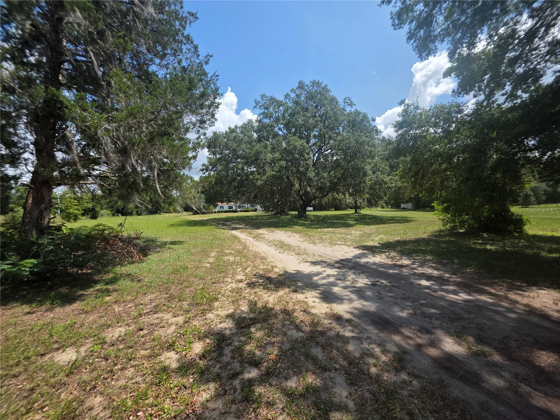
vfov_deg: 89.9
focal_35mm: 13
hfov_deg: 106.2
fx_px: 210
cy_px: 210
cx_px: 280
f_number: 1.9
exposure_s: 1/1606
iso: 40
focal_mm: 2.2
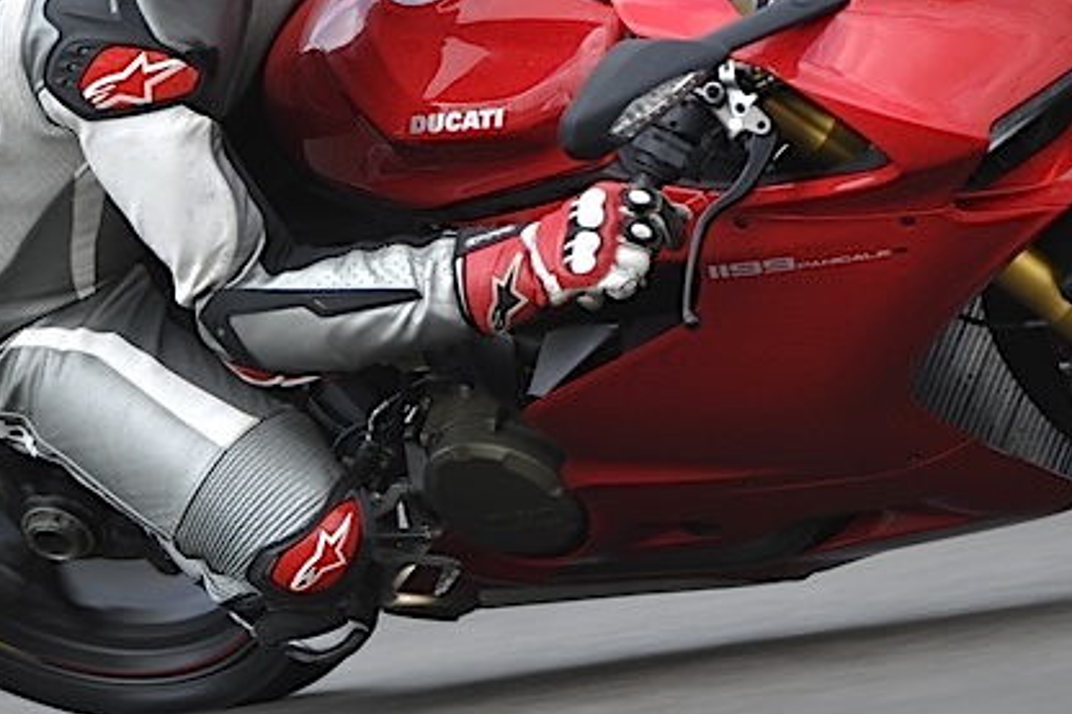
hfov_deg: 1.6
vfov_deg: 1.1
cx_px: 603
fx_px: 38634
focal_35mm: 1298
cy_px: 107
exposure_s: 1/400
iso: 100
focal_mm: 600
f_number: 4
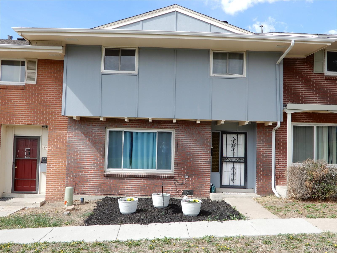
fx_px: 341
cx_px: 168
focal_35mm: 35
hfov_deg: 52.6
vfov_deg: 40.7
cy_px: 126
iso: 80
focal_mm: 6.2
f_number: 4
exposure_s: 1/400
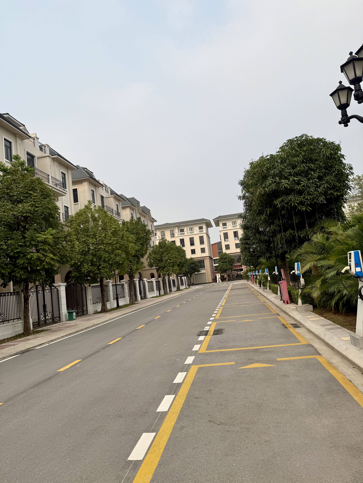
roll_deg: +6.0
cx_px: 182
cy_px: 242
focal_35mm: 24
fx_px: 336
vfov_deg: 71.6
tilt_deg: +7.5
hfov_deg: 56.8
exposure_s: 1/3759
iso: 80
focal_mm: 6.76
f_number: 1.78
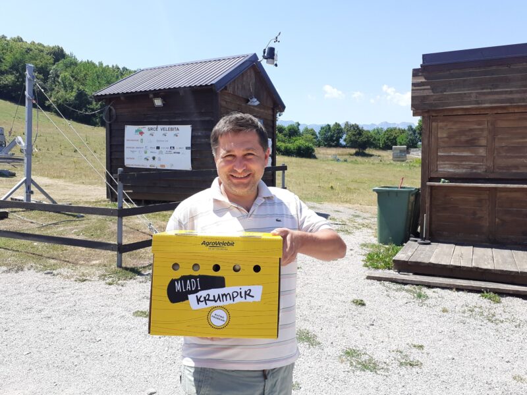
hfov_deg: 65.3
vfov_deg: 51.4
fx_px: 411
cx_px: 264
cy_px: 198
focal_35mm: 27
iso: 40
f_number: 1.9
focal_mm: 3.6
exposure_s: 1/1009
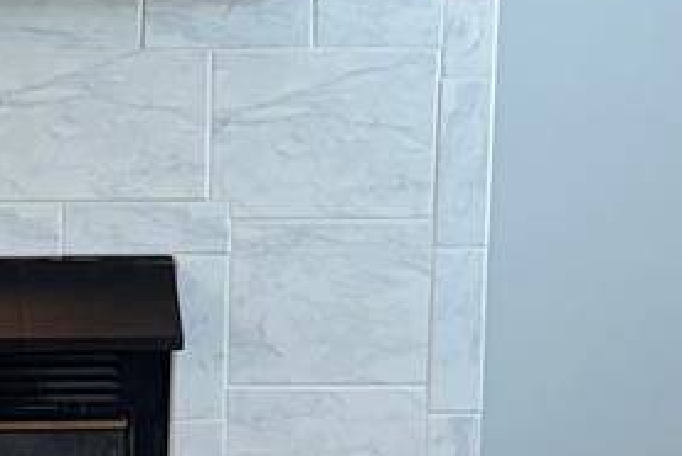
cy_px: 320
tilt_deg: -10.3
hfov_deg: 13.3
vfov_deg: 9.2
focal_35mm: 150
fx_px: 2843
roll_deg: +0.2
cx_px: -162
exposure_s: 1/60
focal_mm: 5.96
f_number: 1.6
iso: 64
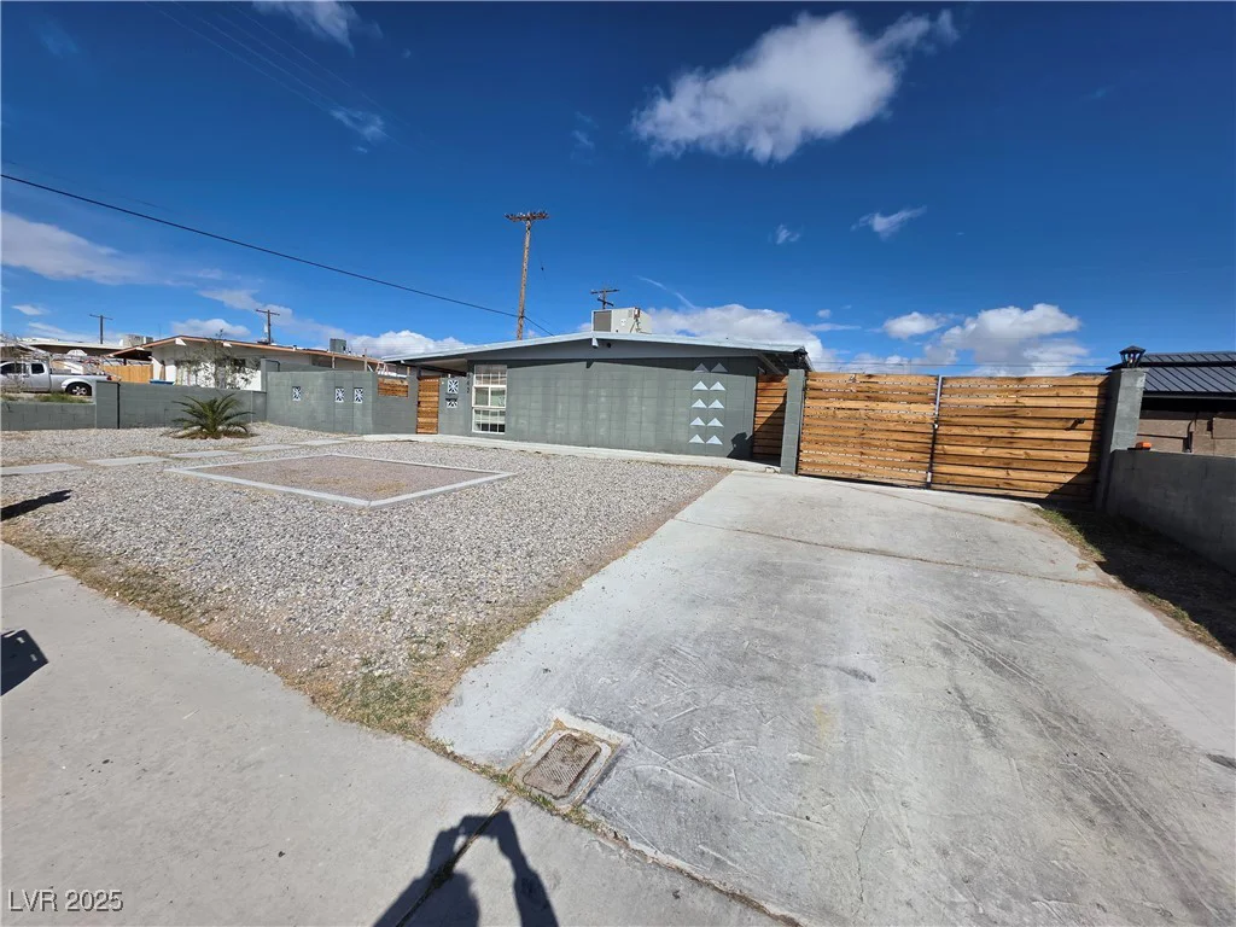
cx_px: 618
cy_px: 464
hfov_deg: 106.2
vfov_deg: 89.9
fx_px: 464
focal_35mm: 13
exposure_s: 1/4994
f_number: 1.9
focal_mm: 2.2
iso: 40
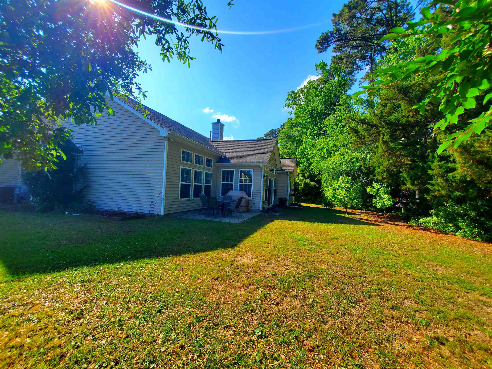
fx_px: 185
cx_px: 246
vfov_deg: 89.9
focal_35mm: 13
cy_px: 184
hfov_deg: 106.2
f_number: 2.2
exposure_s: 1/1000
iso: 50
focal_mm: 1.8
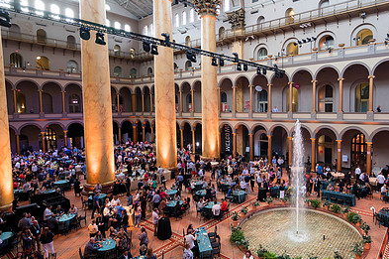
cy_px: 121
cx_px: 254
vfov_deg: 54.9
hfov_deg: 74.2
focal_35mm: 23
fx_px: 248
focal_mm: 15
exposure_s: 1/60
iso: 800
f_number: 4
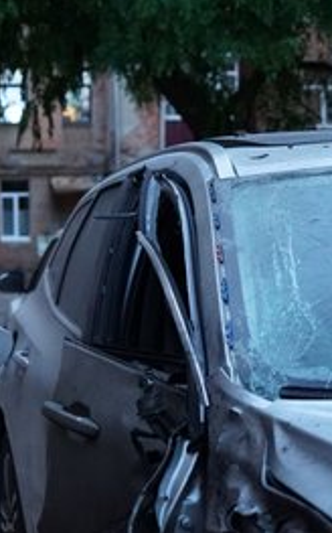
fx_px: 1059
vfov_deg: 28.2
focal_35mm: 73
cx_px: 45
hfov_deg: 17.6
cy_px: 264
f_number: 4
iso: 12800
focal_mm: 47
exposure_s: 1/50
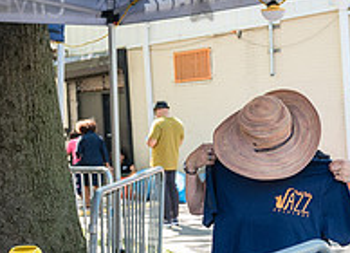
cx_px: 256
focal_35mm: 84
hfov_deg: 23.4
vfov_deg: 17.1
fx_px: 838
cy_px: 184
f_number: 3.5
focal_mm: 26
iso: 800
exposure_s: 1/400
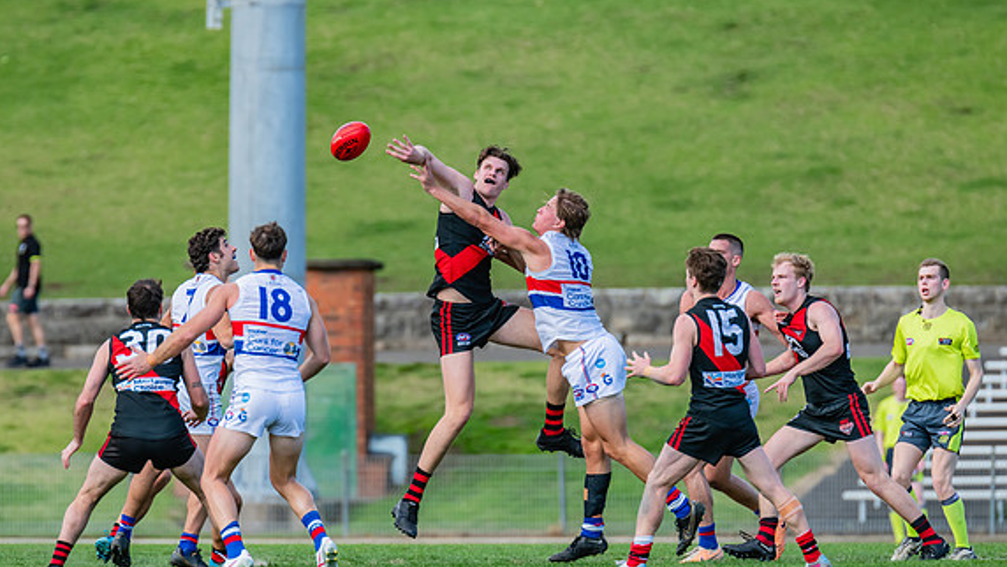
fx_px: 13887
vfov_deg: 2.3
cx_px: 507
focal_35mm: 520
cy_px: 287
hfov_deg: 4.2
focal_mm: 420
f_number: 5.6
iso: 800
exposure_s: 1/1600
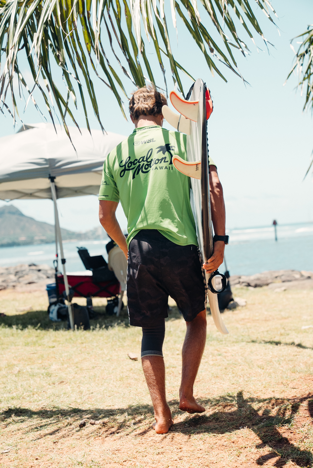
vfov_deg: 32.9
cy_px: 234
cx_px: 156
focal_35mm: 61
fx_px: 794
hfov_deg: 22.3
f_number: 4
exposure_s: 1/2000
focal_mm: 61
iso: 1250
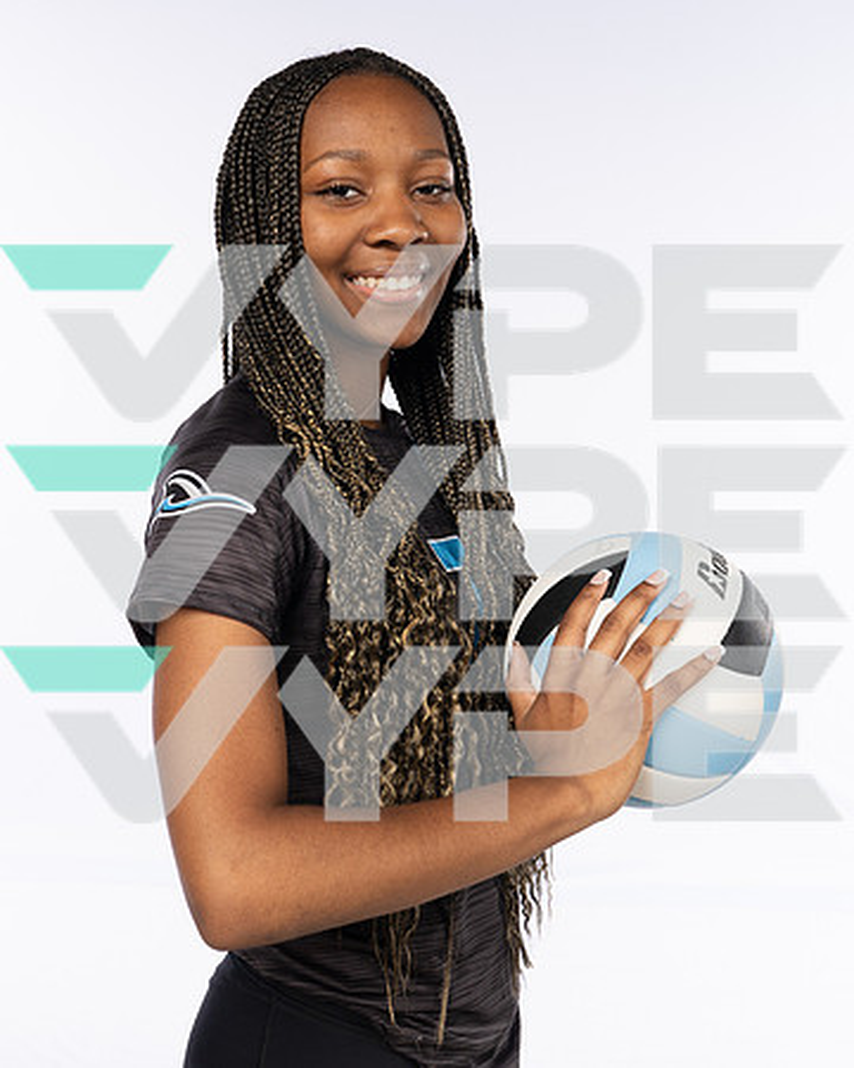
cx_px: 326
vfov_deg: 40.0
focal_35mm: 46
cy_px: 534
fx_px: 1468
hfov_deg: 32.3
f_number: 7.1
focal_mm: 33
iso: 200
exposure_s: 1/250
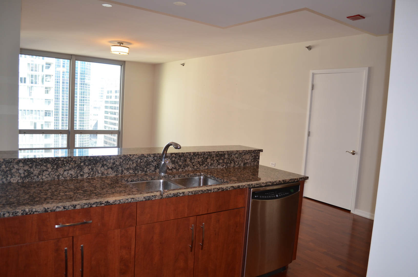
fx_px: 313
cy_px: 138
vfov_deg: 47.7
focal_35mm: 27
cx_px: 209
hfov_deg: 67.5
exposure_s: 1/100
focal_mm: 18
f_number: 3.5
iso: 400
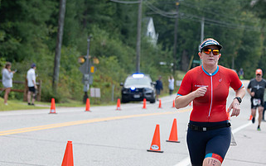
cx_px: 181
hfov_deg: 10.2
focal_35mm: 206
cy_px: 141
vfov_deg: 6.4
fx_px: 1494
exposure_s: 1/250
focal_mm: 112
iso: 200
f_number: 5
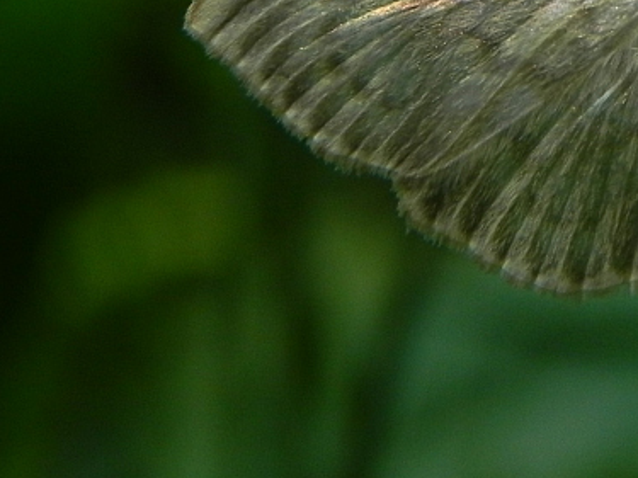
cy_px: -174
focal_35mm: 287
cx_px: 771
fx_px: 5288
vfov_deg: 5.1
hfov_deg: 6.9
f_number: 5.6
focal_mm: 18.8
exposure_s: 1/196
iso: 160
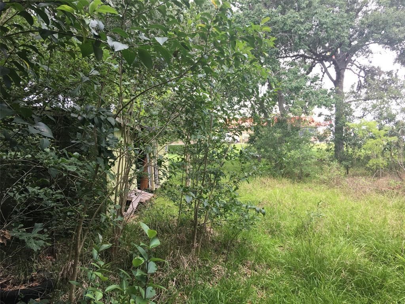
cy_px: 152
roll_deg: +0.8
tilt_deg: +0.5
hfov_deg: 61.7
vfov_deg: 48.2
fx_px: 339
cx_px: 202
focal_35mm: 29
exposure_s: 1/120
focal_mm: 4.15
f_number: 2.2
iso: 32
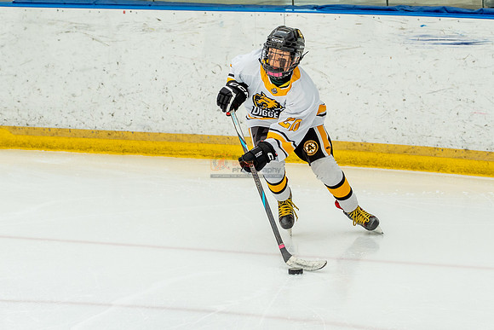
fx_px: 2569
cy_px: 165
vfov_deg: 7.3
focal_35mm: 187
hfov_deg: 11.0
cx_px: 265
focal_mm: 96
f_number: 3.5
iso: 800
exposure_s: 1/1600
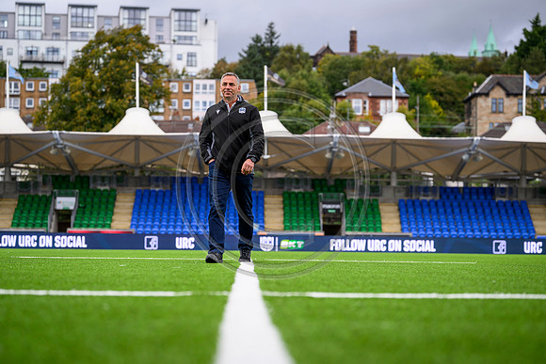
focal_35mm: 92
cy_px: 182
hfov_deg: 22.2
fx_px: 1394
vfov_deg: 14.9
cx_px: 273
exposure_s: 1/1250
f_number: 3.2
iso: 500
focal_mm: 89
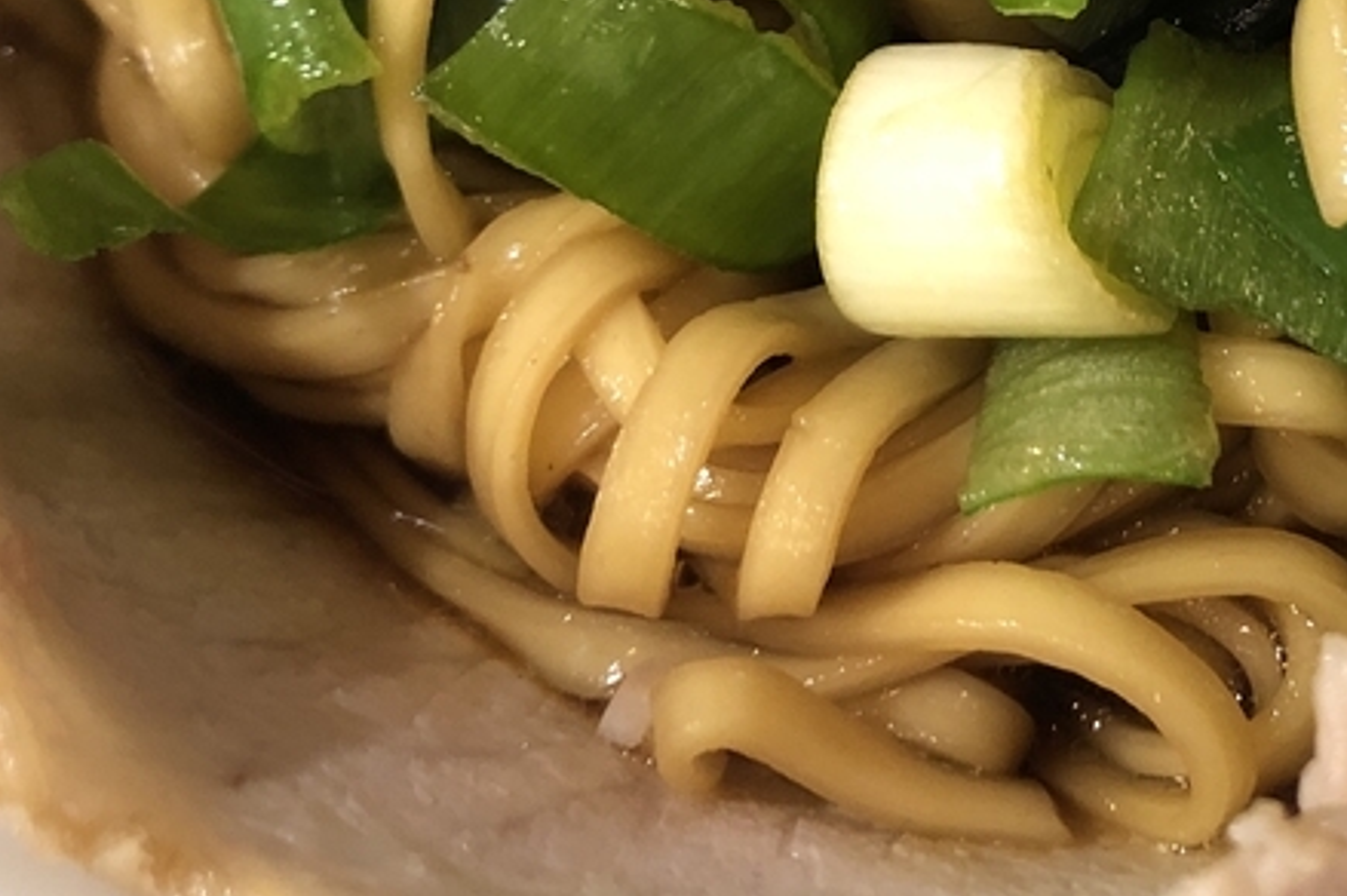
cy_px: -86
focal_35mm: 68
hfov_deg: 28.8
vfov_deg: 19.2
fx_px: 2542
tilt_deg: -62.1
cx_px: 1132
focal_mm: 3.99
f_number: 1.8
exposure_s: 1/8
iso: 80
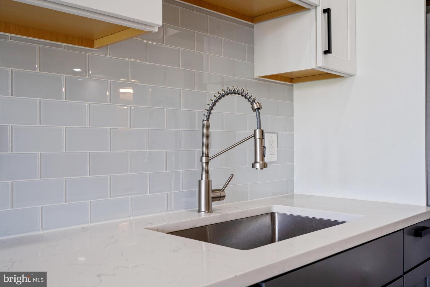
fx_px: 418
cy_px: 144
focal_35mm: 35
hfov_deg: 54.4
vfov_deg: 37.9
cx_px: 215
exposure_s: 1/13
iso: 250
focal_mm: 35
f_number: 8
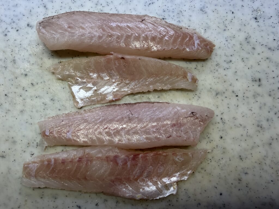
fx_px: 193
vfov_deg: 56.8
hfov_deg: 71.6
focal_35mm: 24
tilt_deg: -80.1
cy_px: 104
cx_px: 140
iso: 160
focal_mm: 2.22
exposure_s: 1/120
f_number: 2.2
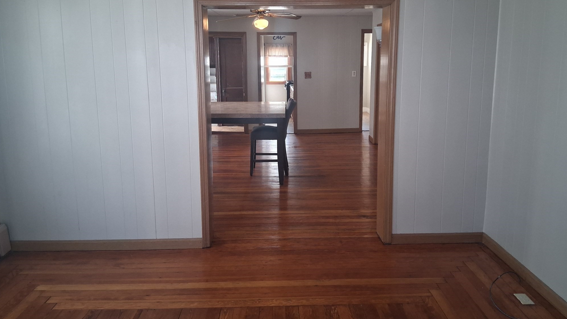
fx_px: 436
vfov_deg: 40.0
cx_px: 287
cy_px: 125
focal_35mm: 29
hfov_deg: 66.1
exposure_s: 1/60
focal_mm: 3.98
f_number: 1.8
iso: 320
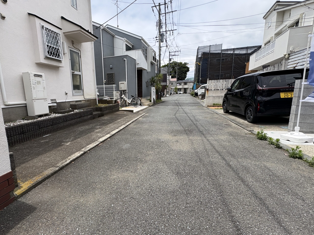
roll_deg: +0.7
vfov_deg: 85.7
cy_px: 118
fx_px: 127
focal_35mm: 14
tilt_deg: -9.1
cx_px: 157
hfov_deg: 102.1
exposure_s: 1/1477
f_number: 2.2
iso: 50
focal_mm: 2.22
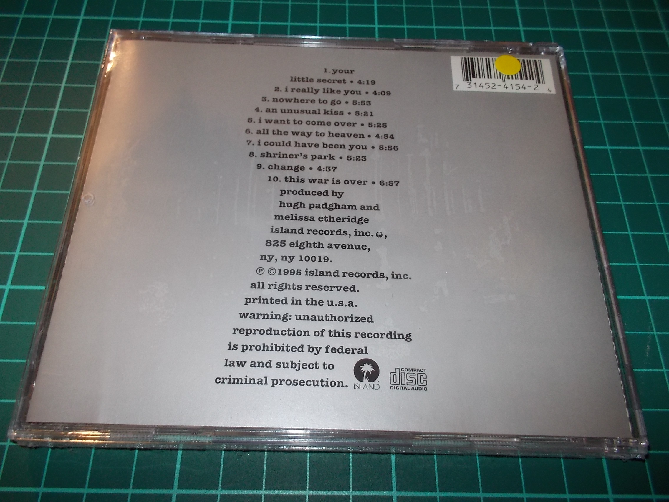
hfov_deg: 61.7
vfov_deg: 48.2
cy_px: 251
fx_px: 560
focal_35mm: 29
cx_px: 334
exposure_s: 1/30
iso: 200
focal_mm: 4.1
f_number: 3.3
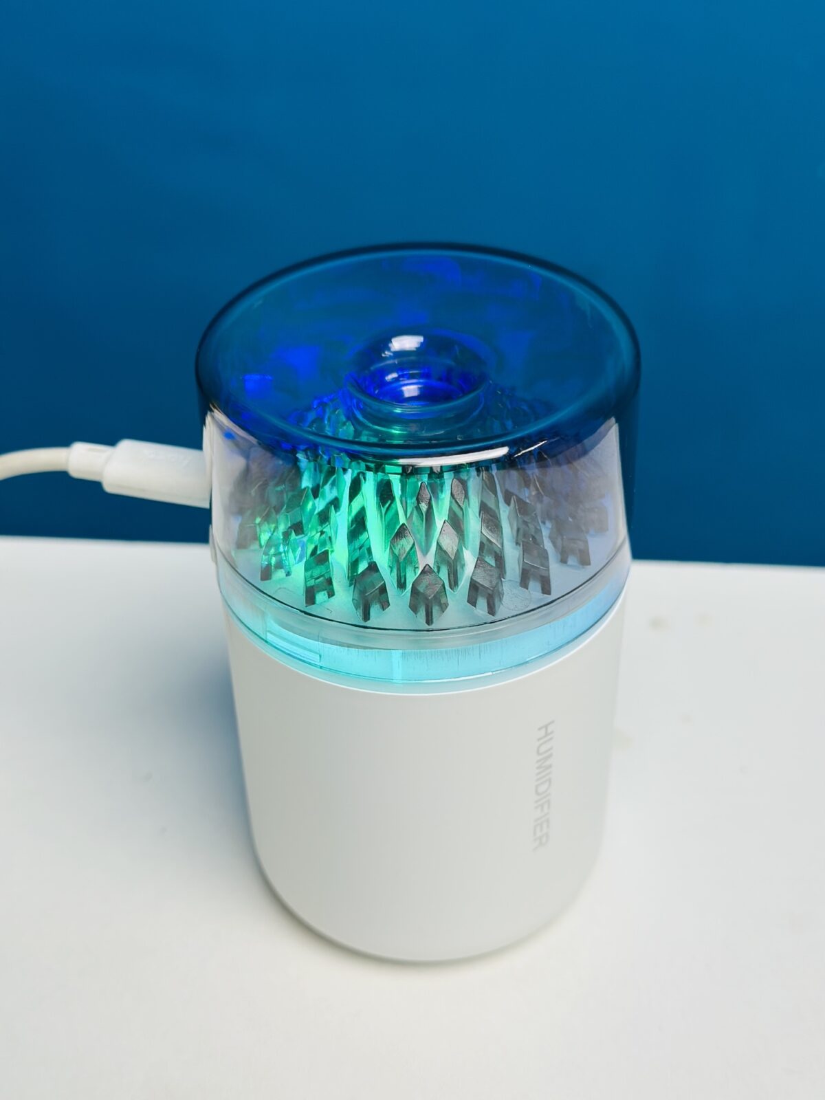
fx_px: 1525
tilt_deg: -38.0
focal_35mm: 48
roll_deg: +0.4
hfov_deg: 30.3
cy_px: 550
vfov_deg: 39.7
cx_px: 412
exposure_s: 1/50
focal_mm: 6.86
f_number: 1.78
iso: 100
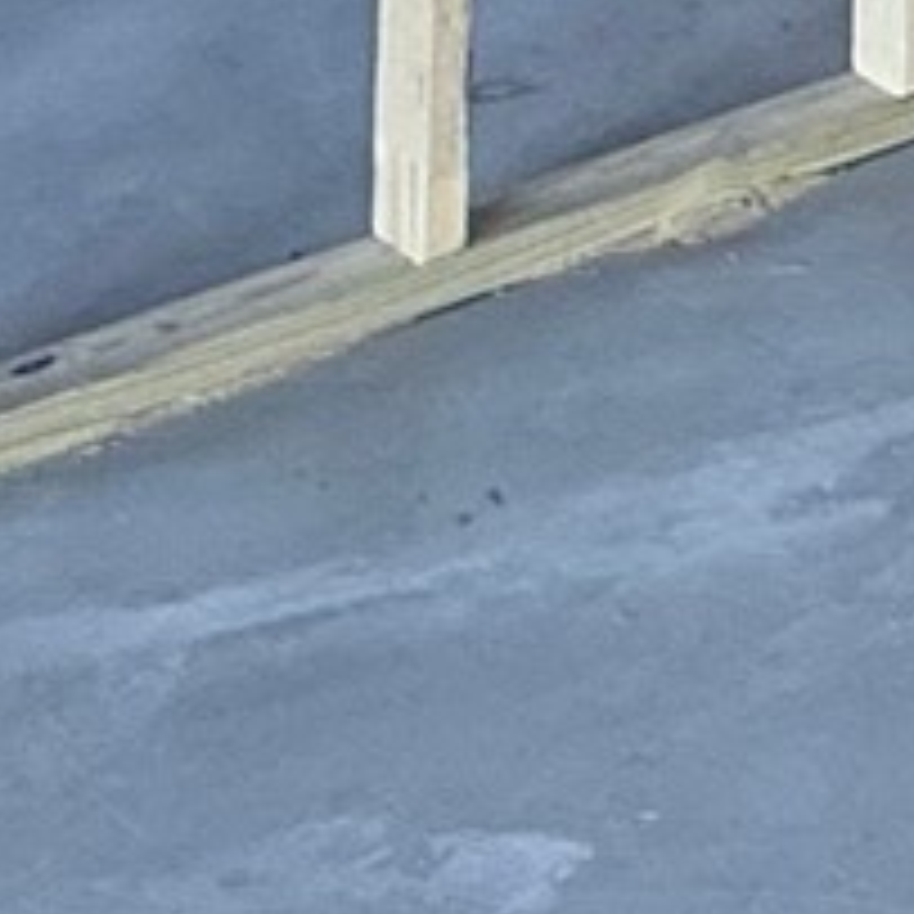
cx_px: 2368
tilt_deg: +3.7
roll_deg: -0.4
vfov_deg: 10.4
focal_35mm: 125
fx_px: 3734
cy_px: -1733
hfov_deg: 11.1
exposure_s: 1/99
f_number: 2.2
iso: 160
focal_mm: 2.22
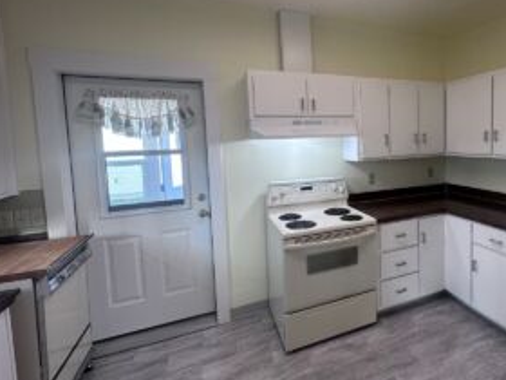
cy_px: 159
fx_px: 292
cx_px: 351
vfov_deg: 65.6
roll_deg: +1.3
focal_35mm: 20
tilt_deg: -3.6
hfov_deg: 78.2
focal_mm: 2.22
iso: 80
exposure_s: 1/128
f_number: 2.2
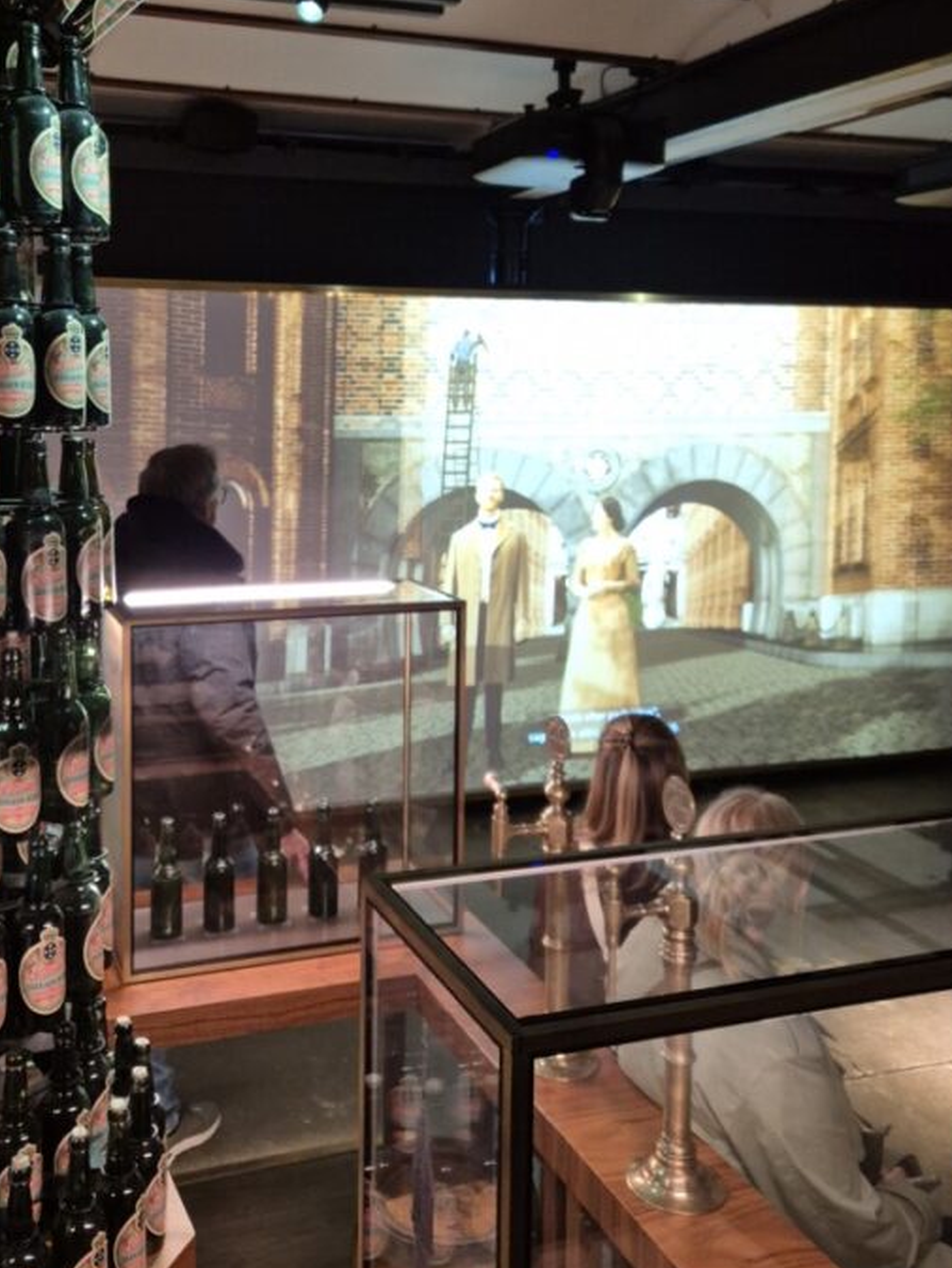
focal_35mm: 35
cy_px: 475
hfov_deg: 40.4
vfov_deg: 52.1
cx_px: 347
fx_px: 1283
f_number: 1.8
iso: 800
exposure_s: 1/60
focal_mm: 5.4
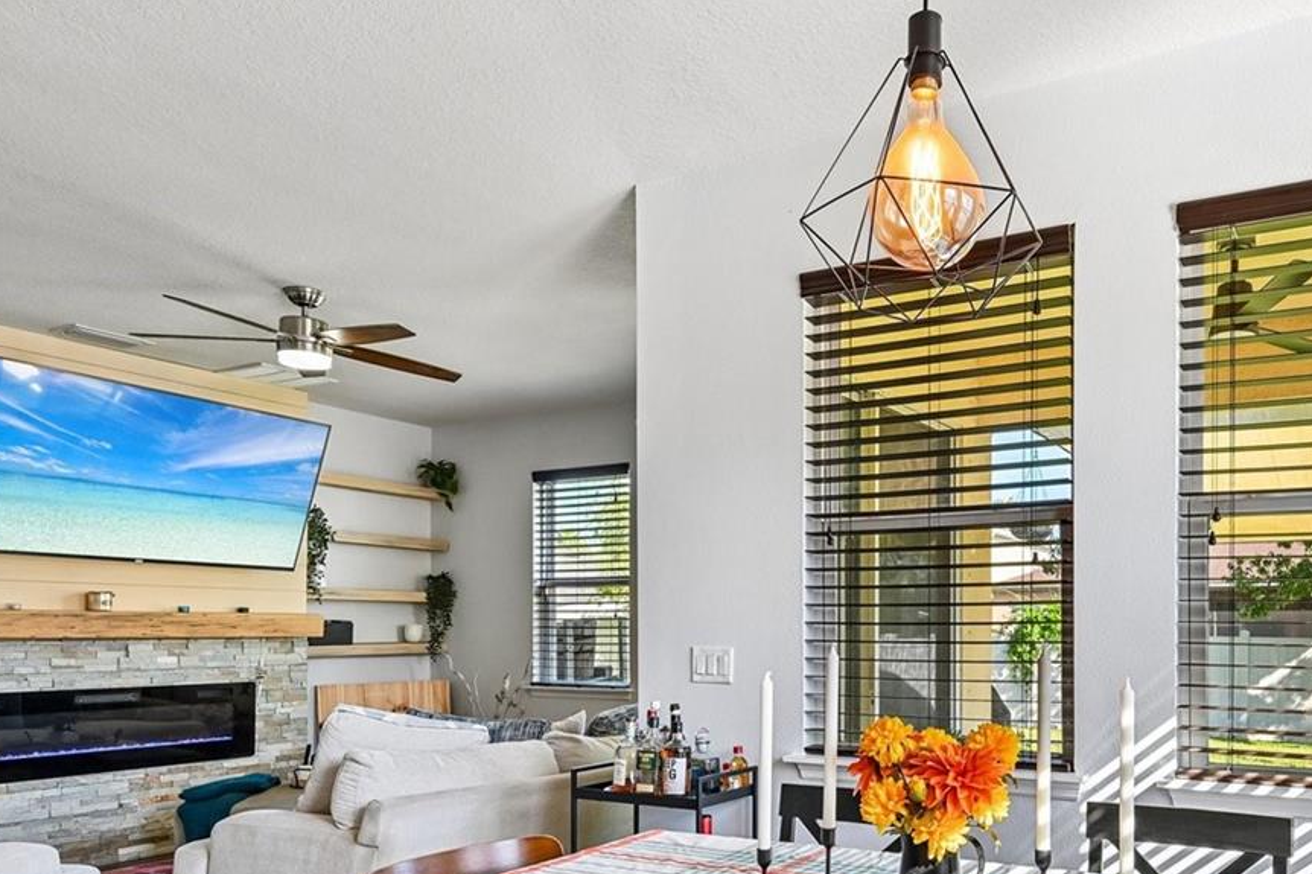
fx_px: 947
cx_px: 928
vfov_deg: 48.3
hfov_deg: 66.5
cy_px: 612
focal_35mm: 26
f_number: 8
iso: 400
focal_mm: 14
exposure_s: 1/160
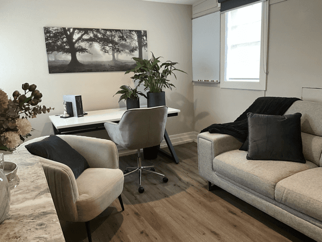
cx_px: 161
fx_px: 270
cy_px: 121
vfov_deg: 48.2
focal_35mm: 29
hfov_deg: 61.7
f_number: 1.8
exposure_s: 1/60
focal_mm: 3
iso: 125
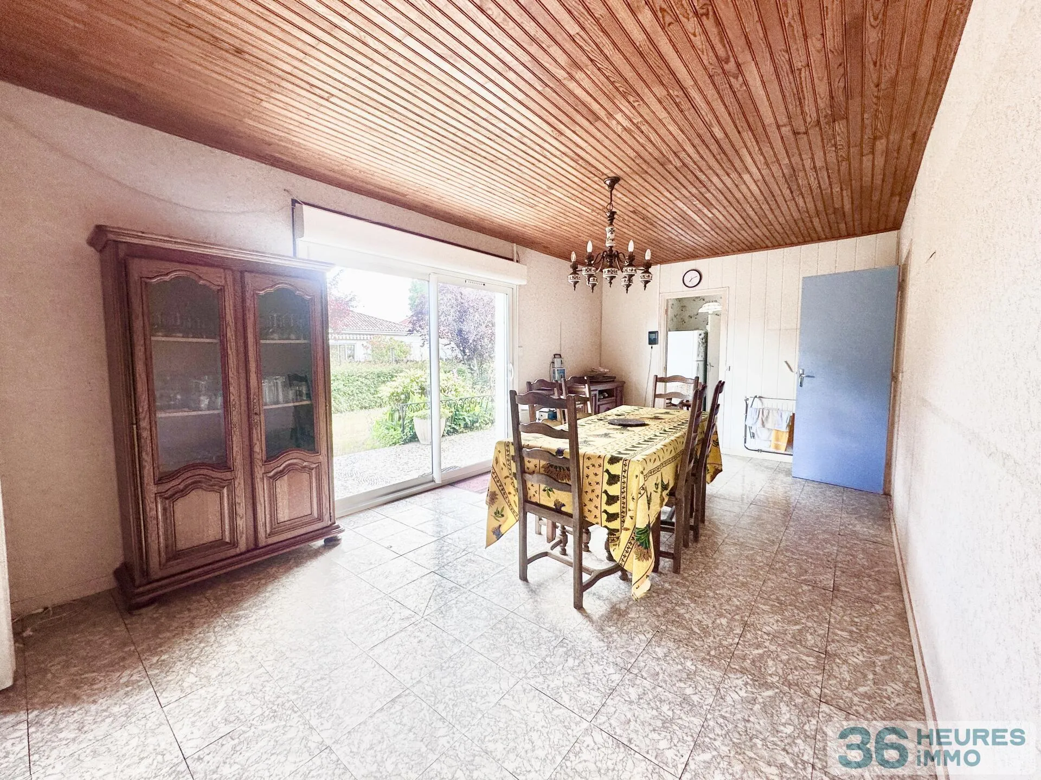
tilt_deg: -4.0
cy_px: 390
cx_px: 520
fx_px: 421
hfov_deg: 102.1
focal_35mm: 14
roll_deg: +0.2
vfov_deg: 85.7
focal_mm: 2.22
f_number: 2.2
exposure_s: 1/100
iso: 80
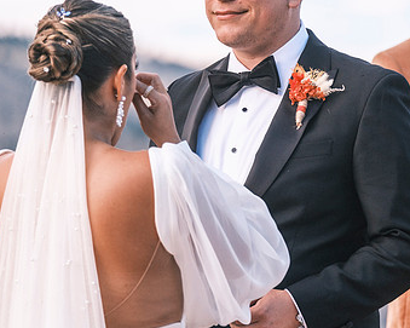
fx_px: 4780
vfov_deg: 3.9
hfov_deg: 4.9
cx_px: 298
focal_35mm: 394
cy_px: 87
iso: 400
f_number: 2.8
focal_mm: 140
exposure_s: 1/2200
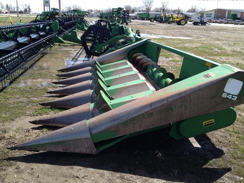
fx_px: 268
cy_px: 90
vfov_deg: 37.7
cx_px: 122
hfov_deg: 49.0
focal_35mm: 38
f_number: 2.4
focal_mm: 4.28
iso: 50
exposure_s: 1/778
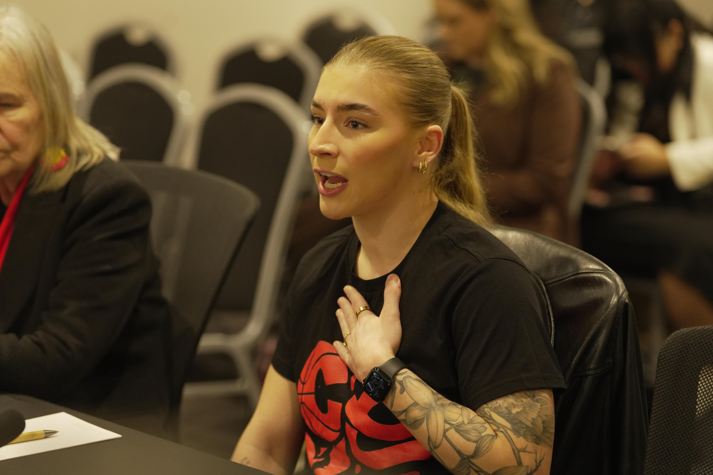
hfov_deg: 17.9
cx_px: 356
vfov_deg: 12.0
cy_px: 238
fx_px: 2258
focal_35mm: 114
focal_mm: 114
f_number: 3.2
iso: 3200
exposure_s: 1/80
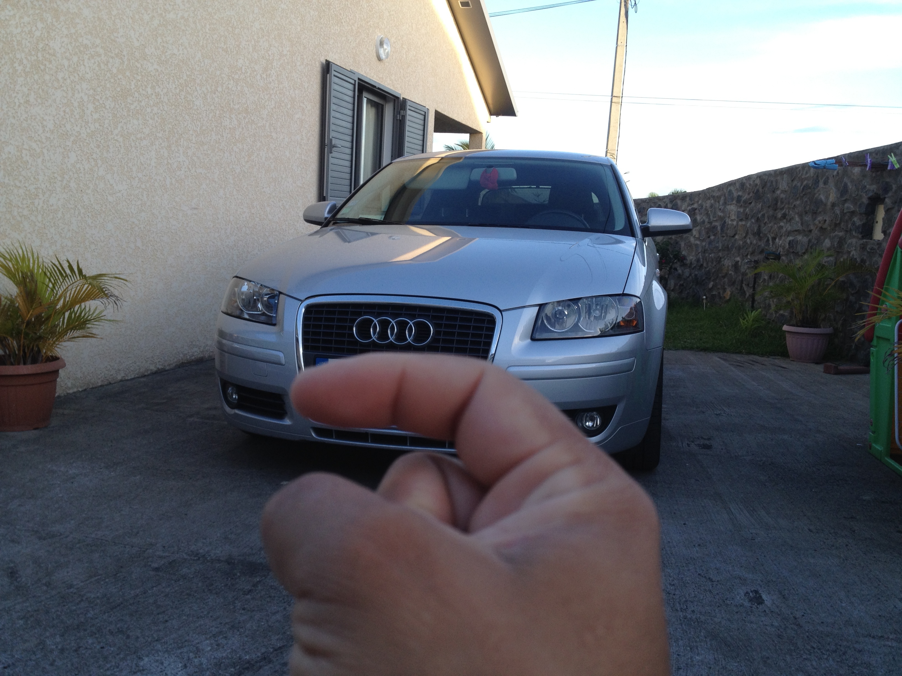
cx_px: 451
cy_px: 338
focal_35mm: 35
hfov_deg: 52.6
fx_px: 912
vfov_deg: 40.7
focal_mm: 4.28
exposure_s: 1/179
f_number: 2.4
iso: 50
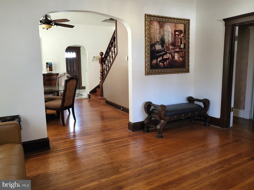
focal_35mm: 26
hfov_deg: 67.3
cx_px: 127
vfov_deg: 53.1
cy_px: 95
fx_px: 191
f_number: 1.8
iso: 400
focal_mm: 4.25
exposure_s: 1/40
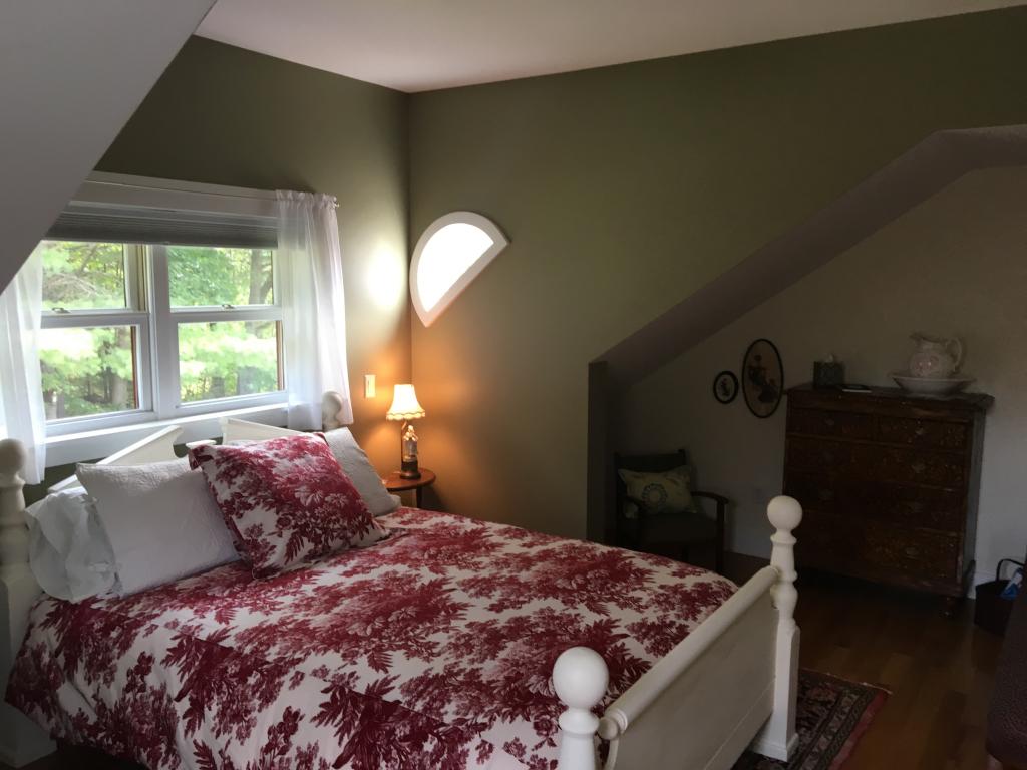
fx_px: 860
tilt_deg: -5.9
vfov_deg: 48.2
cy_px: 385
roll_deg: +0.6
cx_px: 514
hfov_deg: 61.7
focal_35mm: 29
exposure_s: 1/30
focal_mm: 4.15
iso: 50
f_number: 2.2
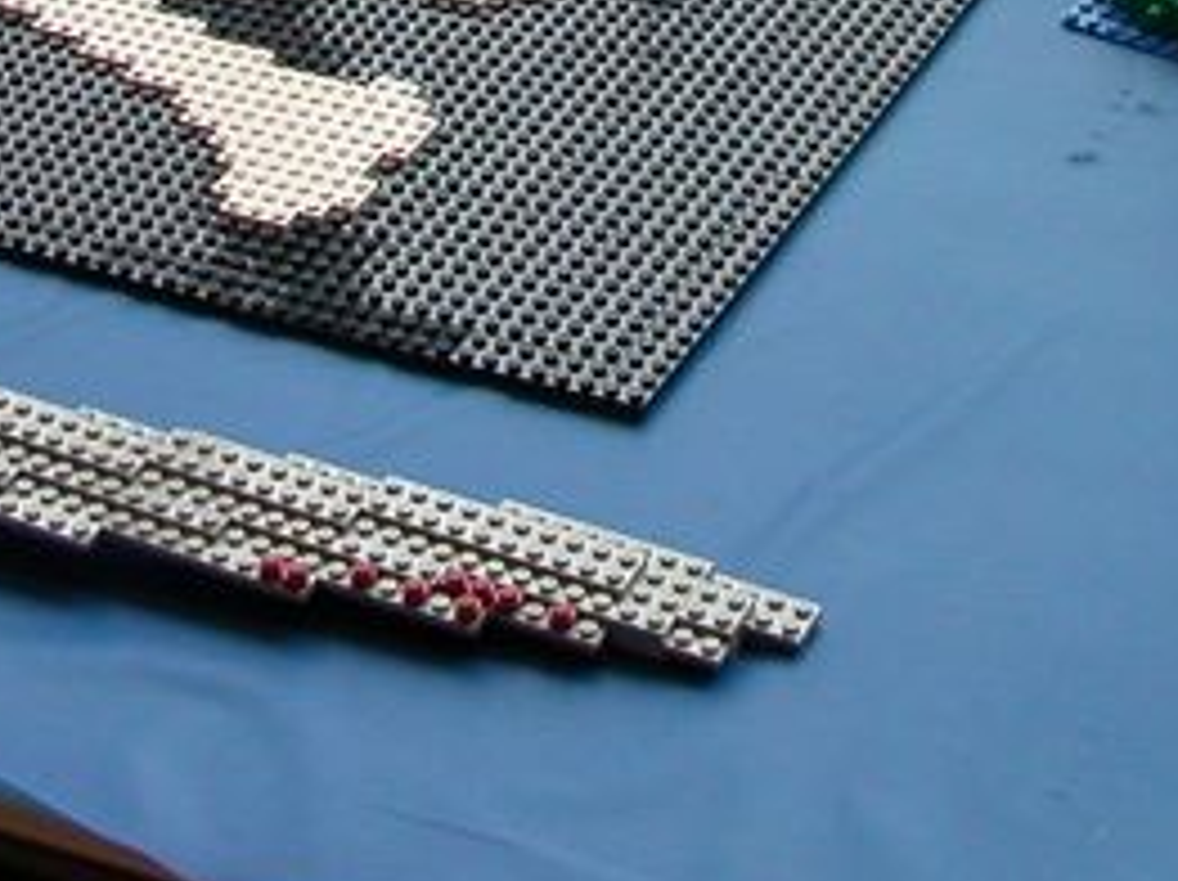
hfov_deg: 17.4
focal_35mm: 113
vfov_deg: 12.5
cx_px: 791
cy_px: -396
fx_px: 3842
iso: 100
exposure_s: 1/106
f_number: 2.7
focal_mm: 5.6
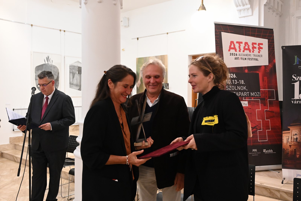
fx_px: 276
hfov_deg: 57.2
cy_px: 100
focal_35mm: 33
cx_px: 150
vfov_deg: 39.9
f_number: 4
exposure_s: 1/125
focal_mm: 33
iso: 6400
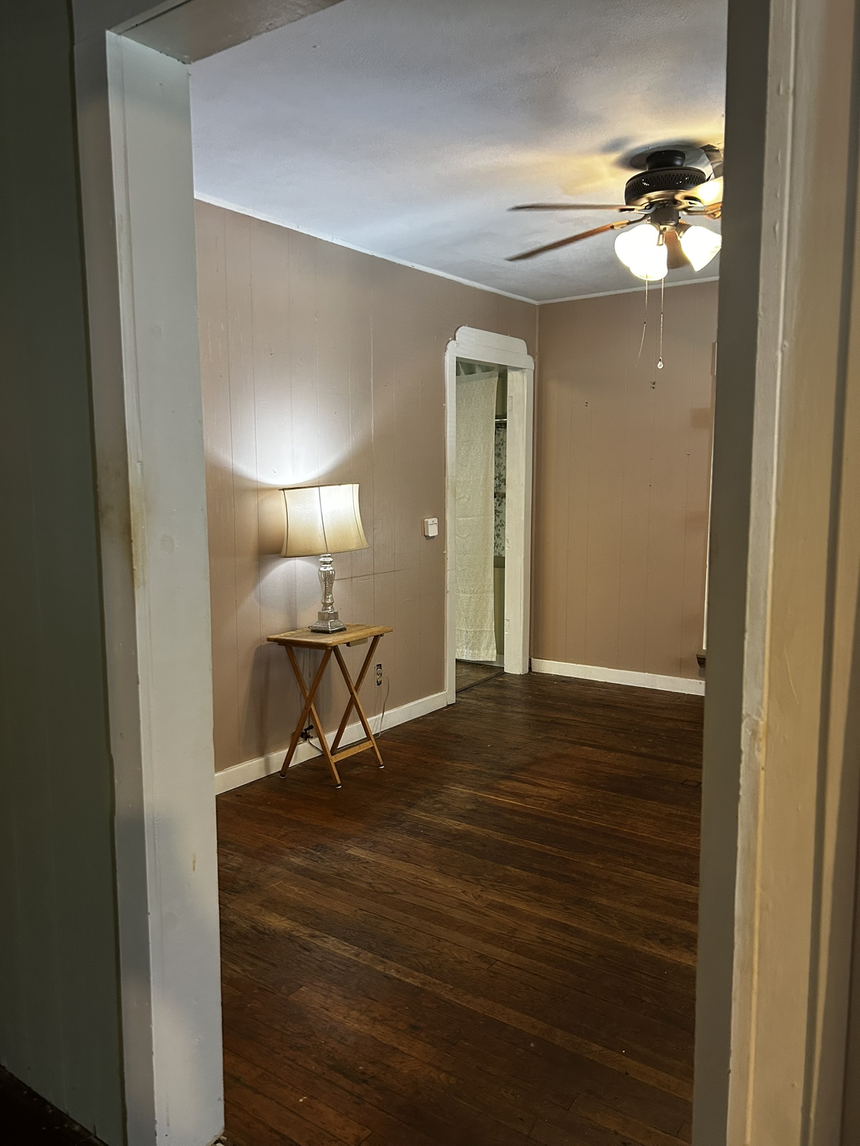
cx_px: 430
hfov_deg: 53.1
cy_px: 573
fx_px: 861
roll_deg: -0.8
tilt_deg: -6.7
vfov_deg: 67.3
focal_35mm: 26
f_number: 1.5
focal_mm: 5.7
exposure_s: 1/60
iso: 250
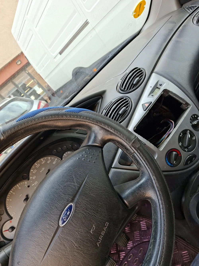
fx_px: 176
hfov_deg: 58.9
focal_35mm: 23
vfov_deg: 73.9
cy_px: 133
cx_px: 100
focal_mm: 5.54
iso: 50
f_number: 1.8
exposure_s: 1/270
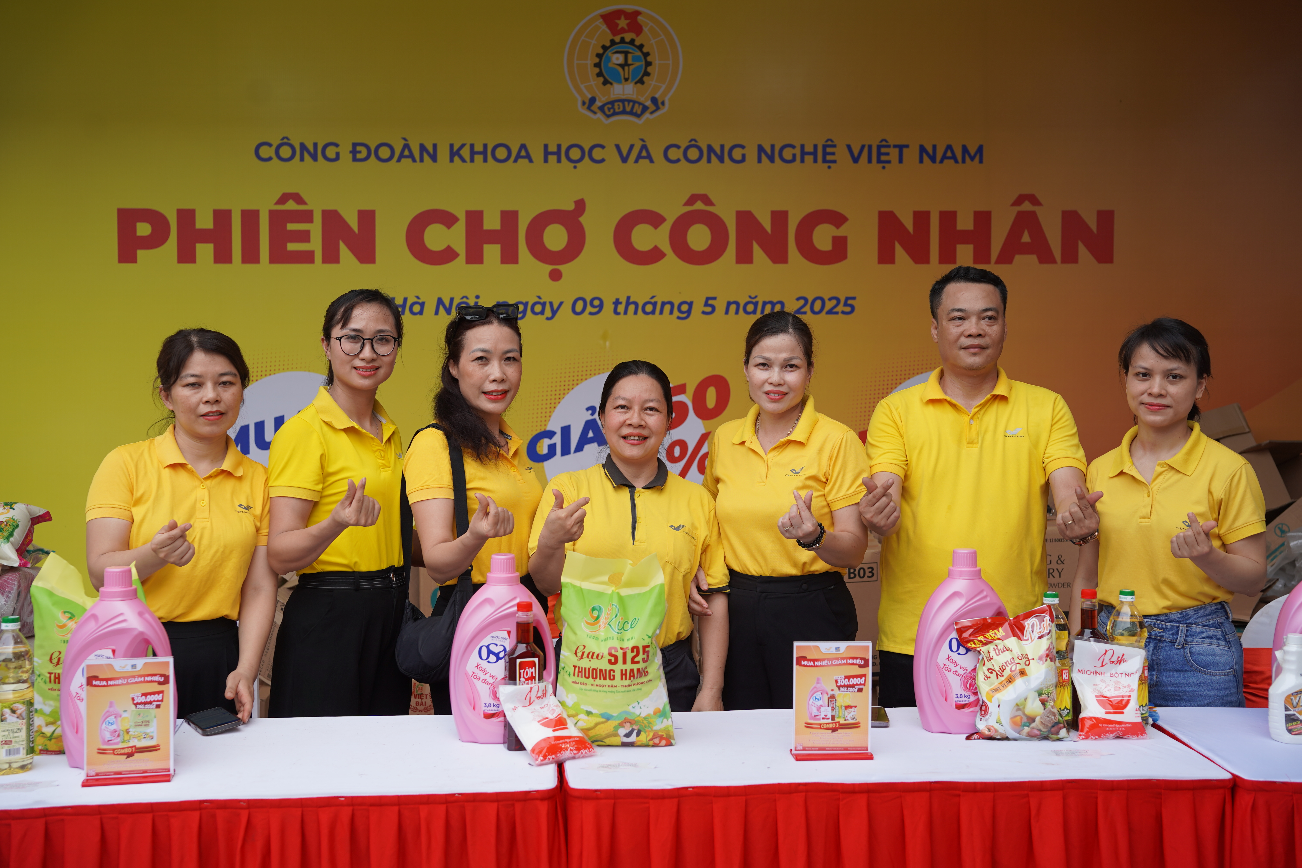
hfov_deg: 41.1
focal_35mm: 48
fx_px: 1736
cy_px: 434
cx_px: 651
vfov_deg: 28.1
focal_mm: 48
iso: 100
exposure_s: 1/250
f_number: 4
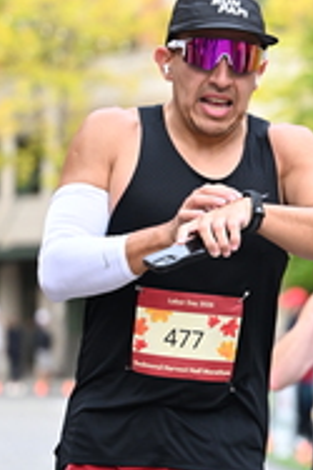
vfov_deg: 8.6
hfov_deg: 5.7
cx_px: 387
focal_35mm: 240
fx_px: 3136
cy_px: 268
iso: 1000
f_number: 2.8
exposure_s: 1/1600
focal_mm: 82
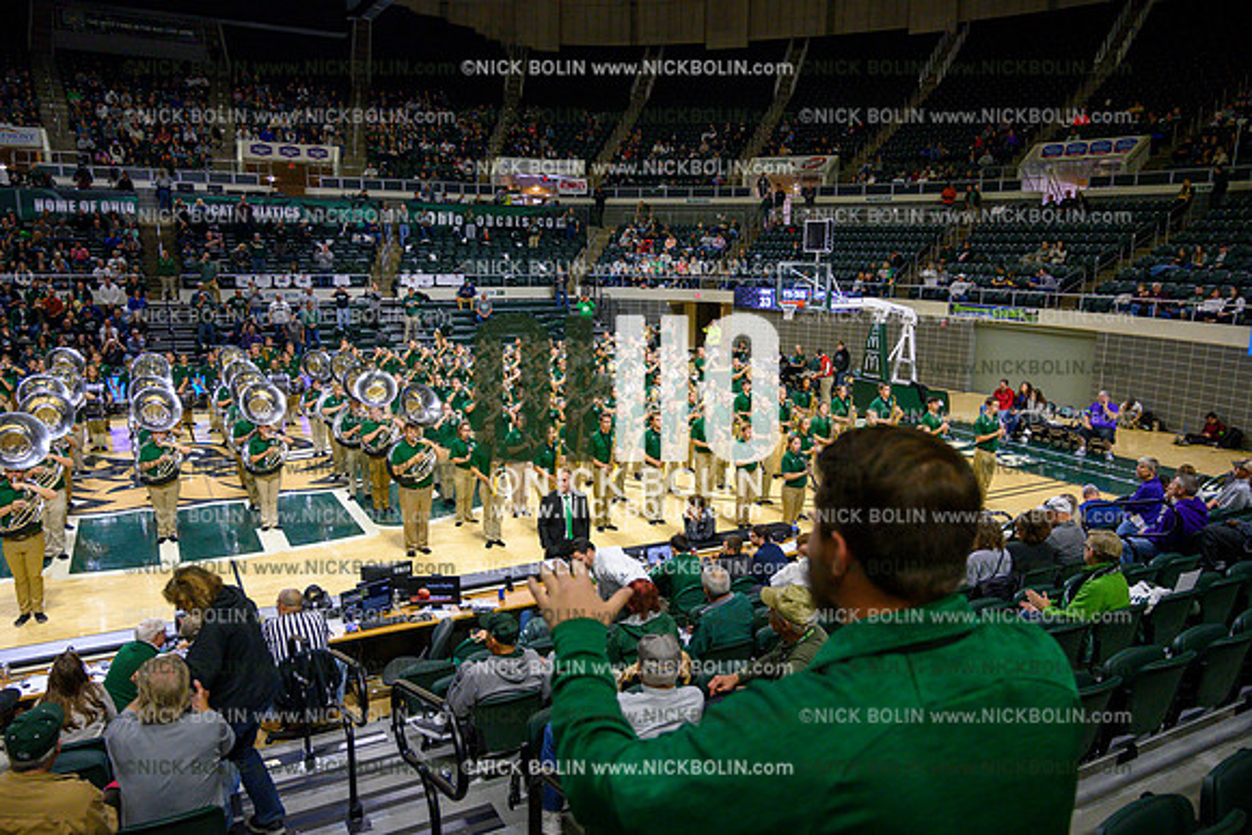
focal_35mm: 26
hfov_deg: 68.4
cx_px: 626
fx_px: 922
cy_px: 418
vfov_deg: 48.8
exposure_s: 1/500
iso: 3200
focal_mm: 26.5
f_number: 4.5
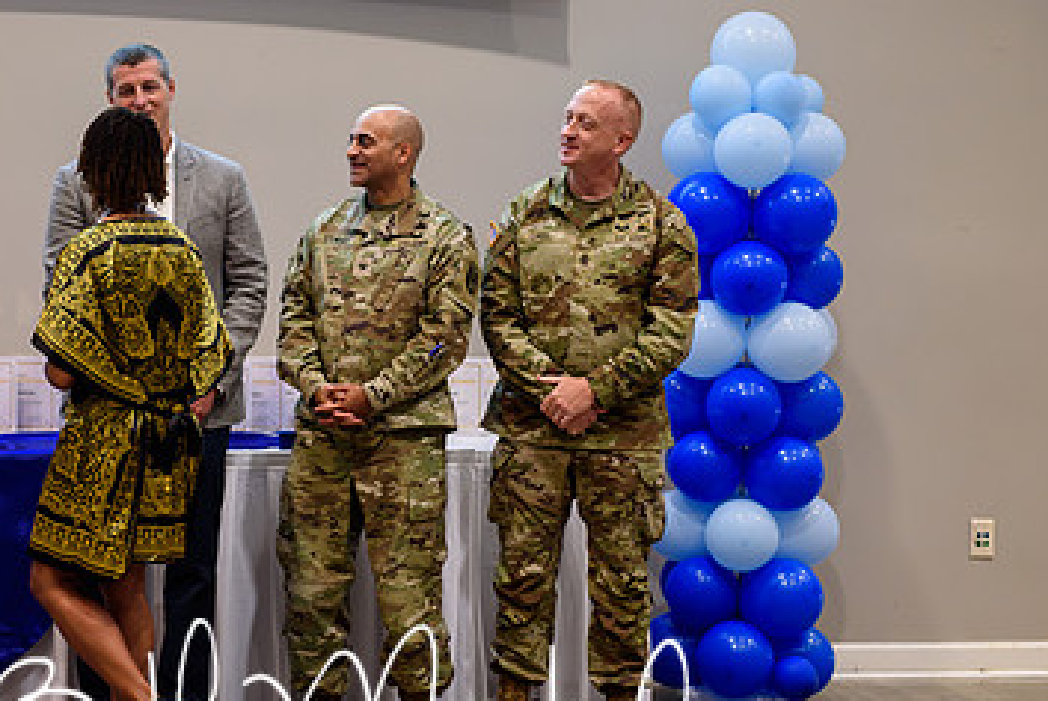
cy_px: 361
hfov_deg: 17.7
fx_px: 3350
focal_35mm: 115
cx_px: 282
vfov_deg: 11.9
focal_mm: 70
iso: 1000
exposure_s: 1/160
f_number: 2.8
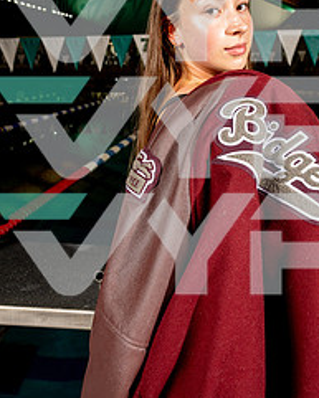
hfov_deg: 35.0
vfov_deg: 43.1
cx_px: 235
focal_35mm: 42
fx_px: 495
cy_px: 129
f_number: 7.1
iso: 400
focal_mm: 24
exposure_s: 1/125
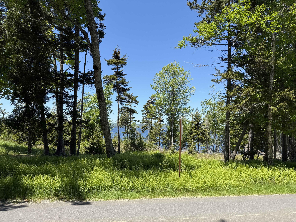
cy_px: 111
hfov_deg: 71.6
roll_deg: -1.5
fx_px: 205
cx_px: 148
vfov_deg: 56.8
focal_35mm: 24
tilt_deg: +2.9
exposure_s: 1/2525
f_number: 1.78
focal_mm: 6.76
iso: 80
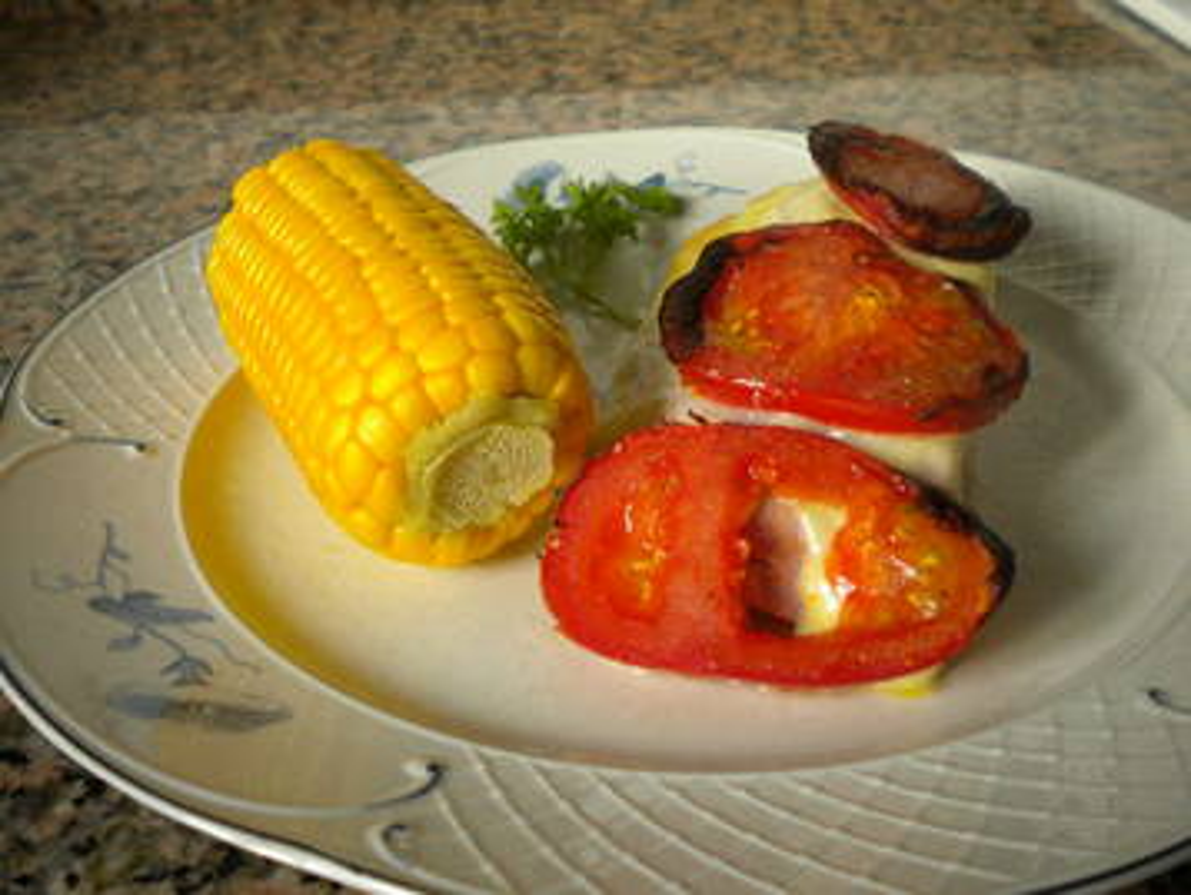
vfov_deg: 35.2
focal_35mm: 41
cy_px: 448
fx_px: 1412
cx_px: 596
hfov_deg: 45.7
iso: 118
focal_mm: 7.4
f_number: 3.5
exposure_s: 1/60
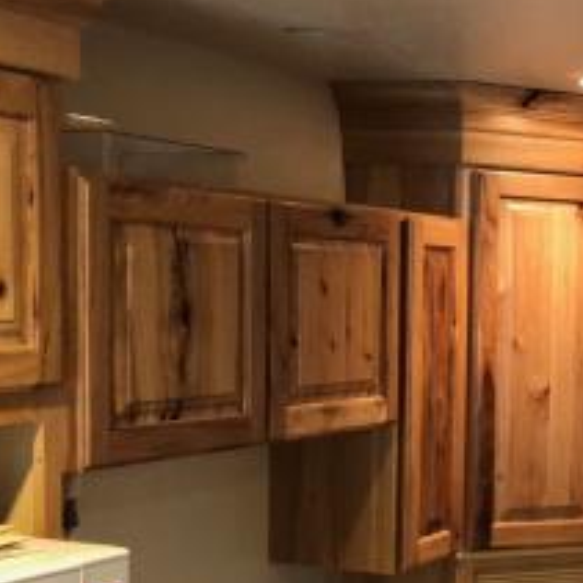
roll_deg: -2.4
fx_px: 1429
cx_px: 699
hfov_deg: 21.4
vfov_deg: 22.8
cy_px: 442
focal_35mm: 75
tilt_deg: -5.0
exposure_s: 1/40
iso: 320
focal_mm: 3.99
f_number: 1.8
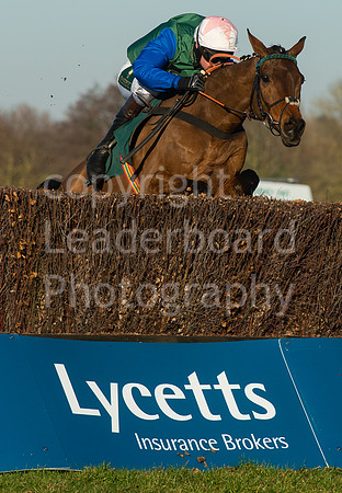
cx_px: 191
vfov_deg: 4.9
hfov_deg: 3.4
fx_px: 5706
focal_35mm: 411
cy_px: 170
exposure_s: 1/3200
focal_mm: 200
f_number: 6.3
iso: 500
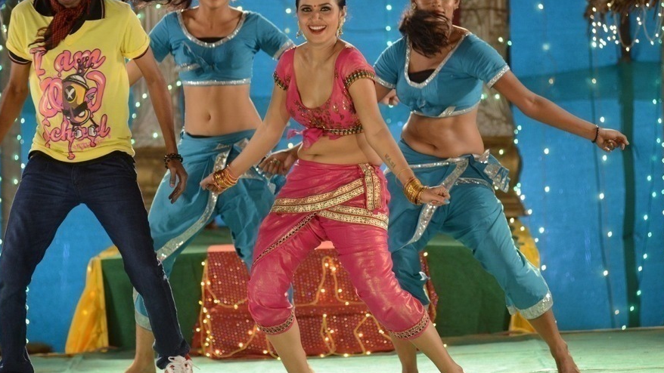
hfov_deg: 9.7
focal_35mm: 222
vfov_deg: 5.5
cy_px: 165
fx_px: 3909
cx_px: 279
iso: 2000
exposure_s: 1/320
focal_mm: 155
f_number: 3.2
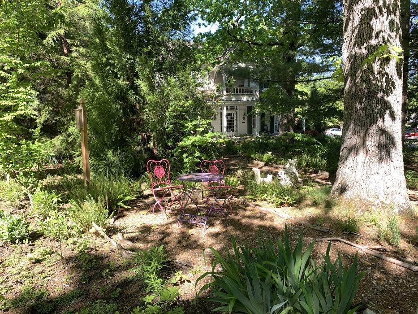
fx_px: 314
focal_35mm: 26
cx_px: 209
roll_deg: +1.4
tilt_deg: -7.4
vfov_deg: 53.1
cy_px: 157
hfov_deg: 67.3
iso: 25
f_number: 1.8
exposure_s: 1/322
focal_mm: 4.25
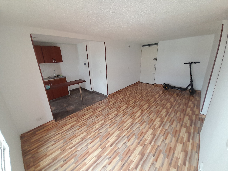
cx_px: 114
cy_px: 86
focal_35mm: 13
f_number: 2.2
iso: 64
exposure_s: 1/50
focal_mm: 1.13
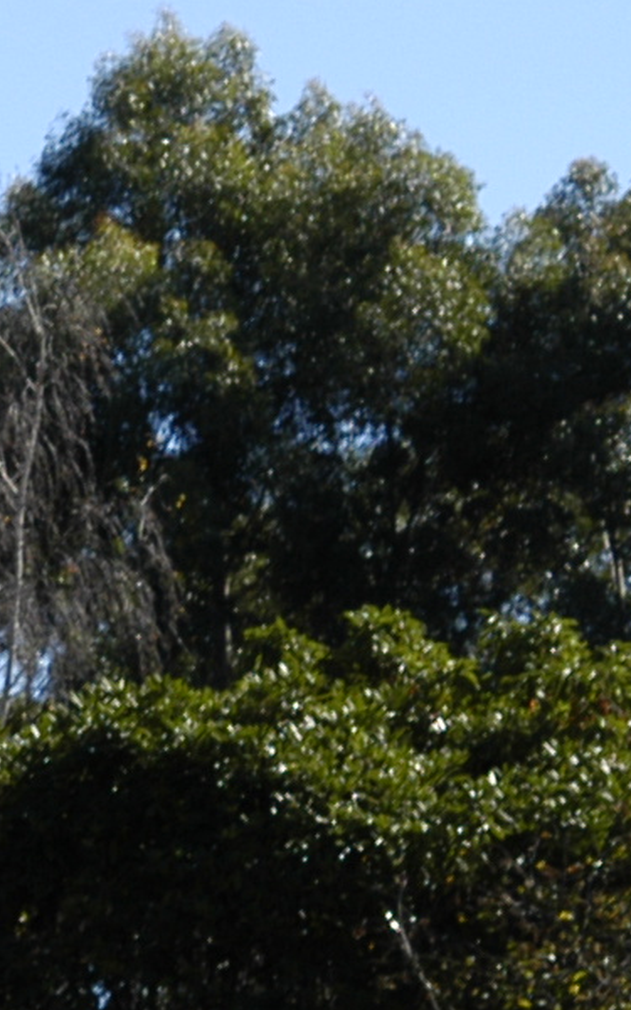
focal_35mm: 429
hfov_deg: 3.0
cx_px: -754
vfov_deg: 4.9
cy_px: 545
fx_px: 11804
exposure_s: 1/400
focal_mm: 56
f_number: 7.1
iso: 200
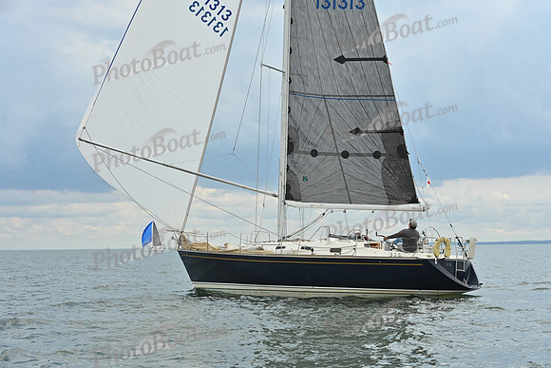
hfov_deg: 28.8
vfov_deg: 19.5
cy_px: 184
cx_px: 276
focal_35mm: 70
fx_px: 1072
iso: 320
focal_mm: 70
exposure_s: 1/1250
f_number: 7.1
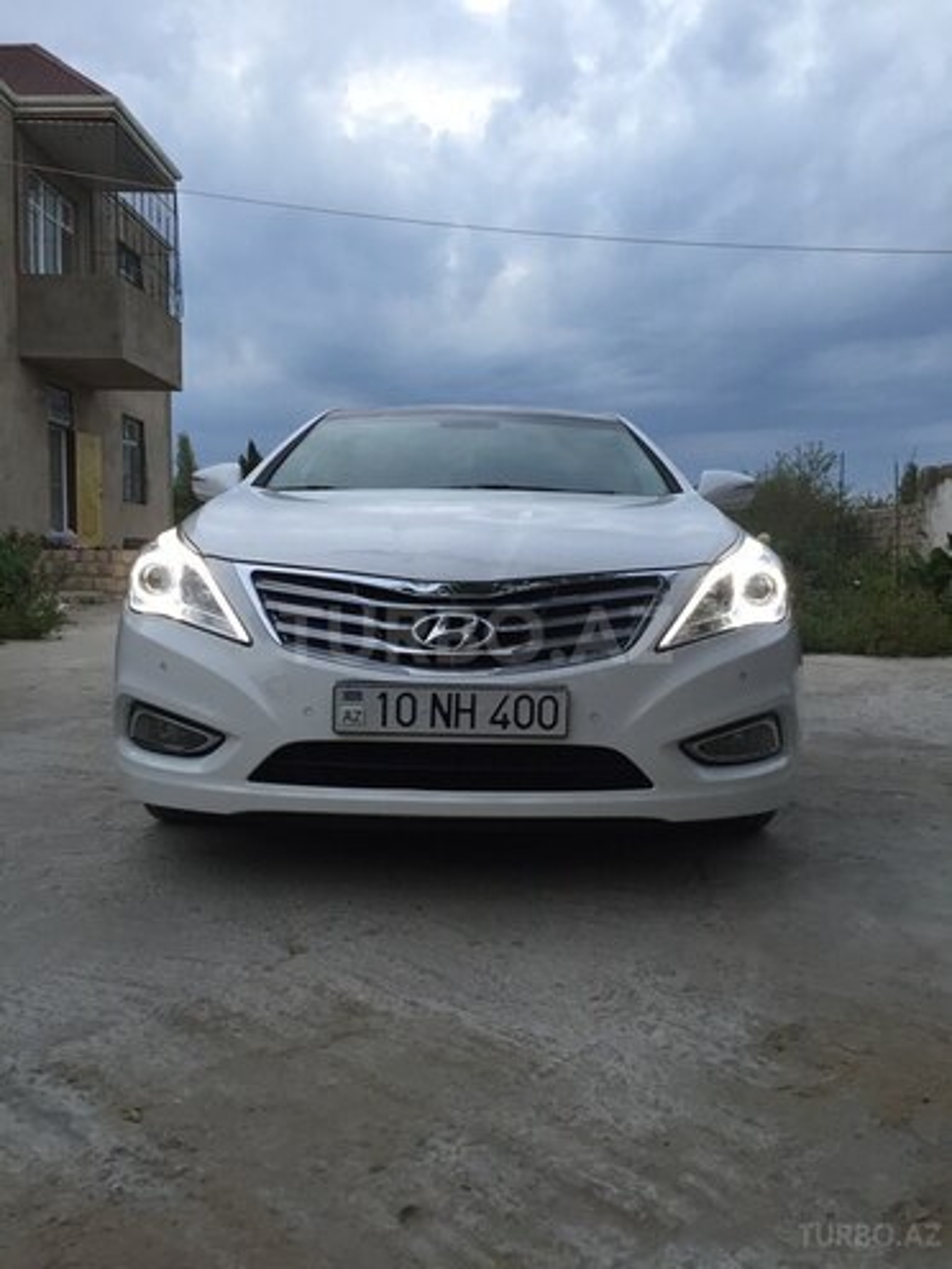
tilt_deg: -3.4
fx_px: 1063
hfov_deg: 48.2
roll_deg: +0.1
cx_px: 476
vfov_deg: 61.7
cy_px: 634
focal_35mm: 29
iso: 100
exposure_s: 1/33
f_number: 2.2
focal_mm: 4.15
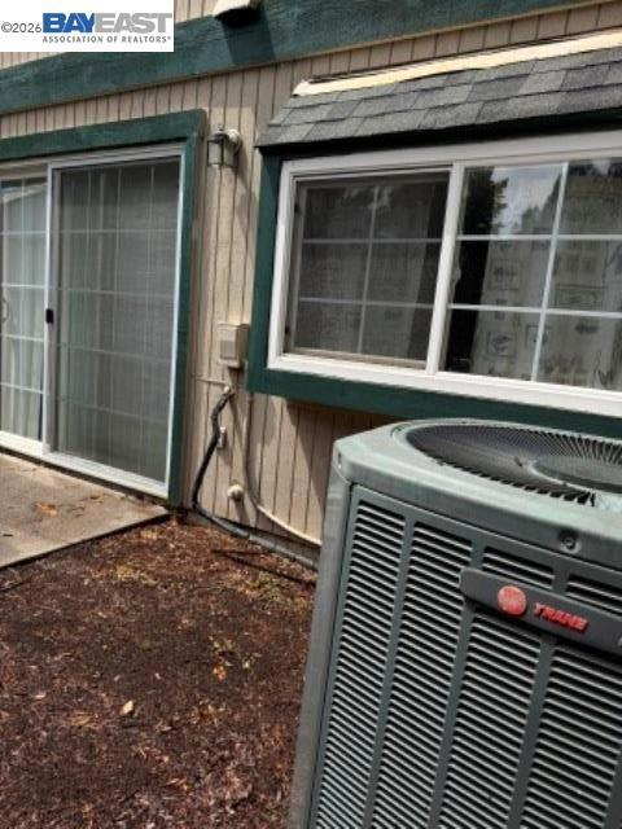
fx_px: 575
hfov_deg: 56.8
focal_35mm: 24
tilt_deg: -9.1
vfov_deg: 71.6
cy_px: 414
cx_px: 311
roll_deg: -5.0
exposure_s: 1/3953
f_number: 1.78
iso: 80
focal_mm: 6.76
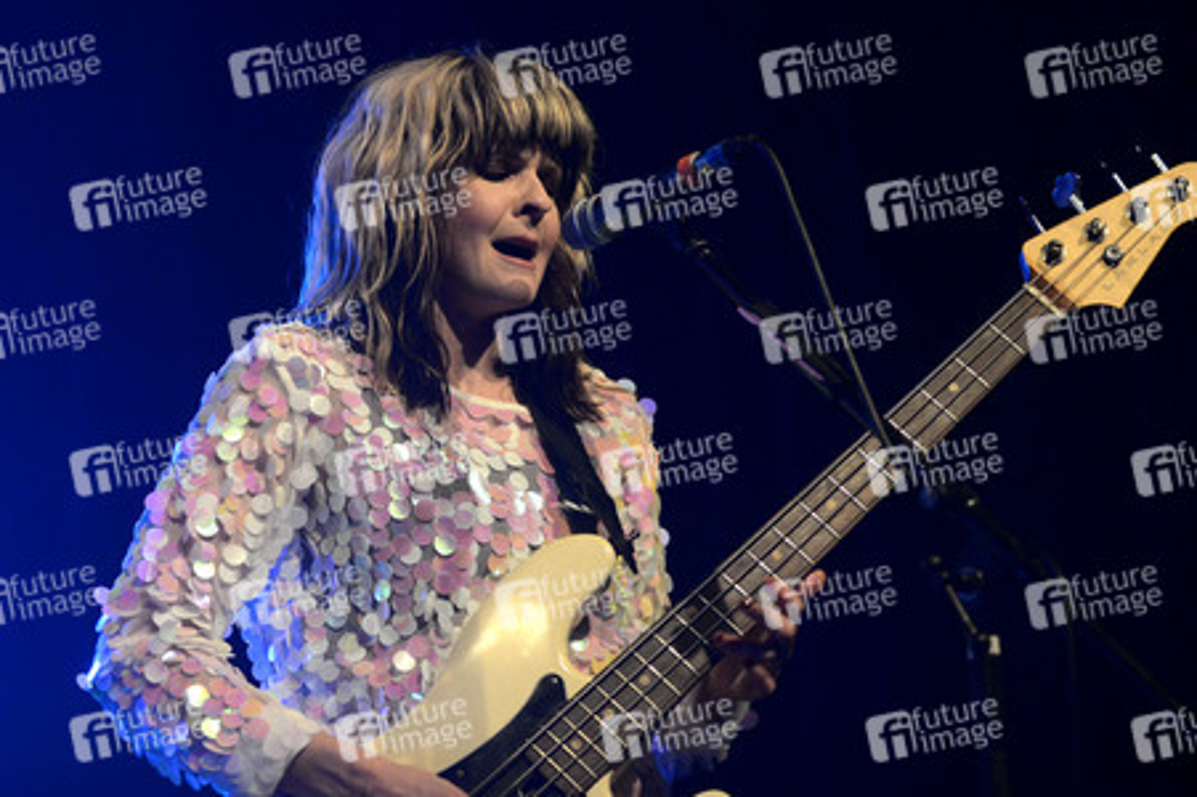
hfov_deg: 28.9
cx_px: 598
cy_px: 398
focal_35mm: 70
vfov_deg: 19.4
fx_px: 2326
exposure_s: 1/250
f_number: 2.8
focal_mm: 70
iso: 3200
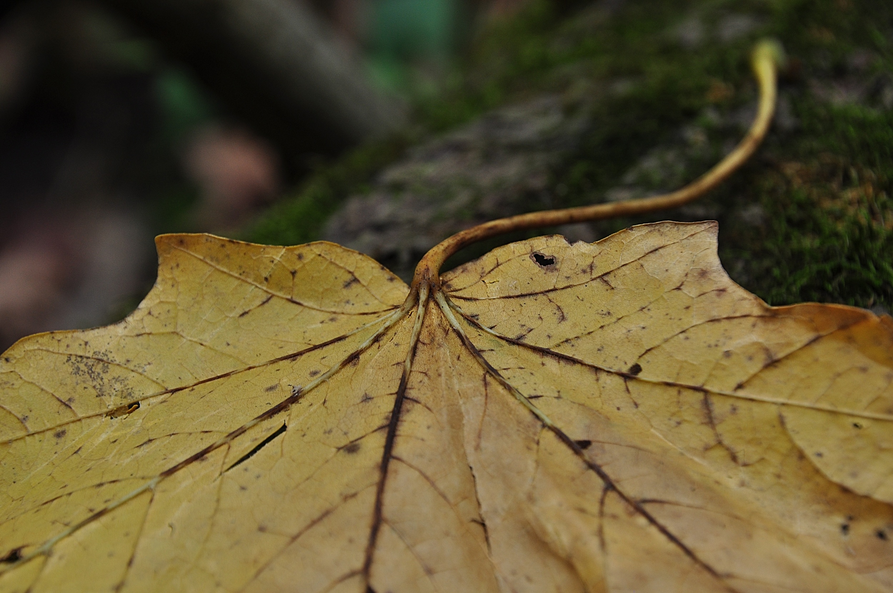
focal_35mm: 138
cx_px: 446
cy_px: 296
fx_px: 3419
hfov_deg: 14.9
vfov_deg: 9.9
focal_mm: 92
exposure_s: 1/100
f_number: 9
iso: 200
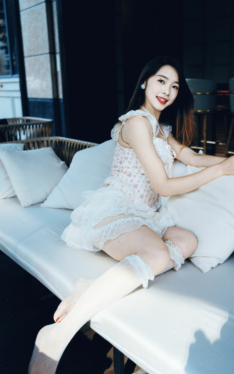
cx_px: 127
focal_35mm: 38
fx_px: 388
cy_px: 188
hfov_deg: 33.6
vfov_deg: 51.5
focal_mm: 35
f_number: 2.8
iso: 100
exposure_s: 1/320
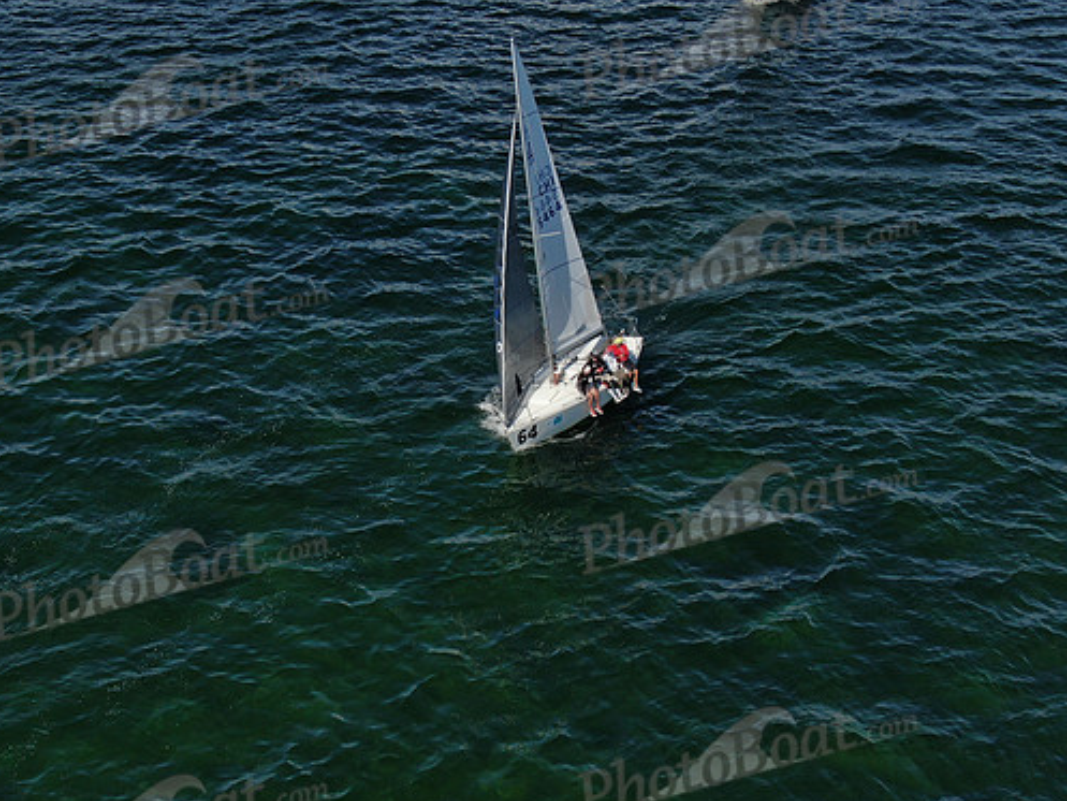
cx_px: 455
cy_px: 420
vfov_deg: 26.1
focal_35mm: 56
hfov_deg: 34.3
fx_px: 1727
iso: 100
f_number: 3.8
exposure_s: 1/1250
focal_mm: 8.6
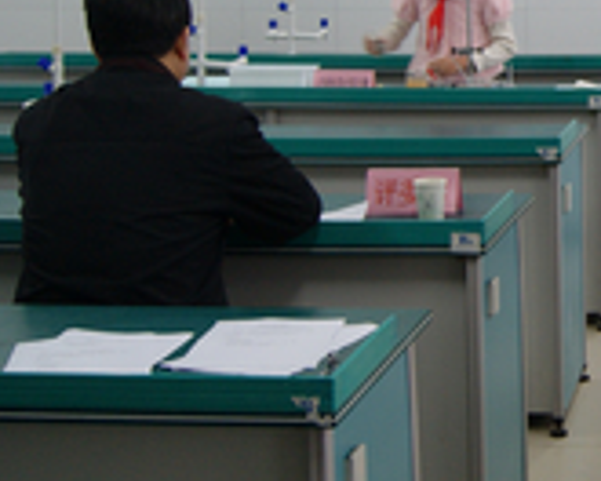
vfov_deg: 16.1
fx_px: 1672
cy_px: 13
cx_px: 765
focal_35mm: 94
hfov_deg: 19.0
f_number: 4
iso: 250
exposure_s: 1/40
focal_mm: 22
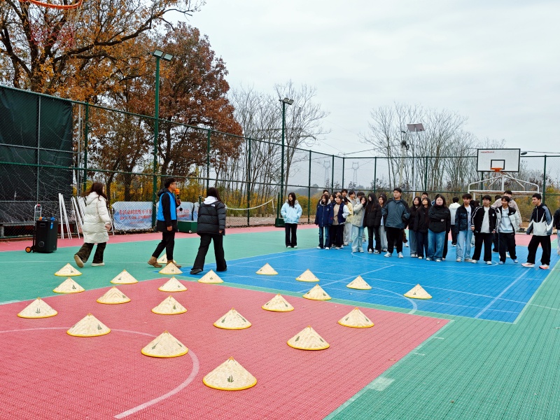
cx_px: 280
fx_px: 518
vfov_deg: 44.2
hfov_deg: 56.8
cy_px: 210
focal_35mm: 32
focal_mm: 8.72
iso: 50
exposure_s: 1/308
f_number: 1.63
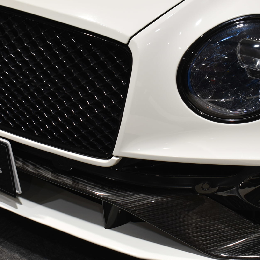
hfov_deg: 20.4
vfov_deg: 20.4
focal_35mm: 85
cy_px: 127
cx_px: 125
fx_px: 722
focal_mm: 28
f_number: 5
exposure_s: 1/50
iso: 220
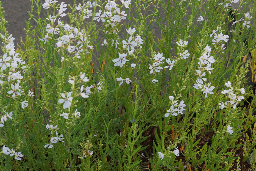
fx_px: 1067
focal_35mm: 150
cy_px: 86
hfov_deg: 13.7
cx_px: 128
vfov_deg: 9.1
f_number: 11
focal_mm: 100
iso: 1250
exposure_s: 1/160
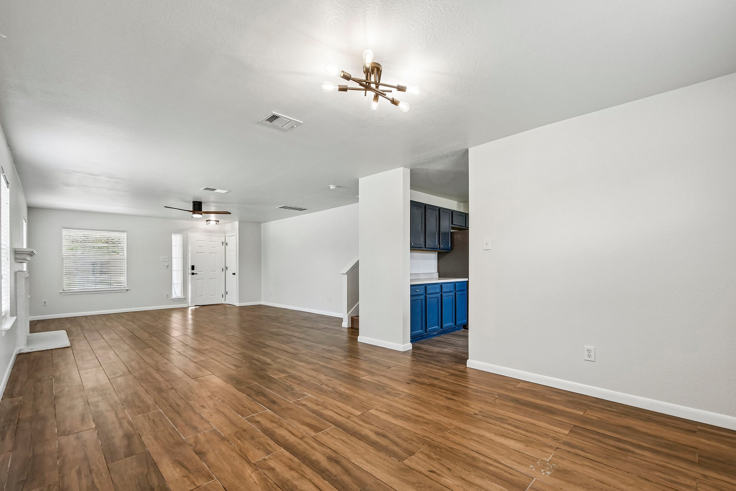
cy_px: 246
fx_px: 307
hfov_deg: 100.4
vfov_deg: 77.3
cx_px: 368
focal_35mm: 15
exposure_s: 1/40
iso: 400
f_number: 8
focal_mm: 10
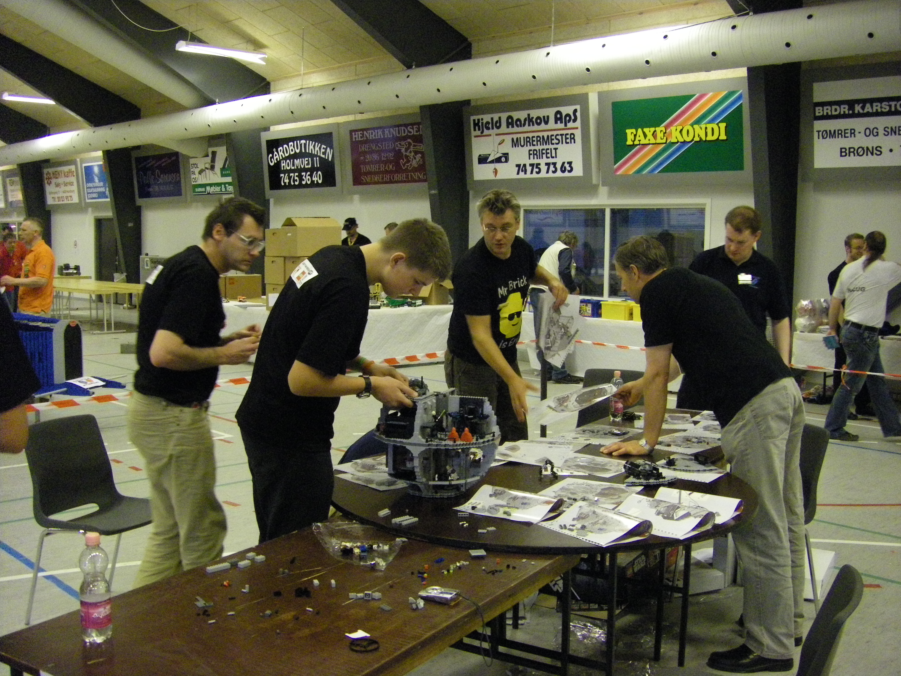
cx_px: 450
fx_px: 989
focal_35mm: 38
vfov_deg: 37.7
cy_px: 338
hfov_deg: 49.0
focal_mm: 6.3
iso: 800
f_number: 3.5
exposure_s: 1/40
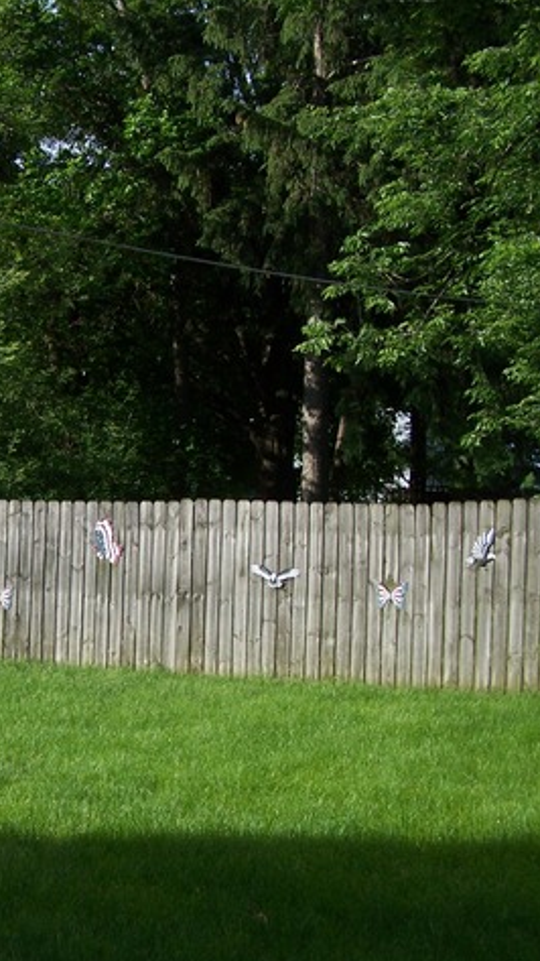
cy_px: 479
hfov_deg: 20.8
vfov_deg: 37.2
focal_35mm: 56
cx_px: 20
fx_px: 1426
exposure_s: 1/800
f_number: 2.8
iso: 80
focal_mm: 6.3
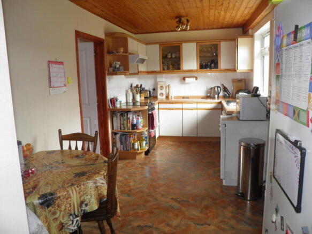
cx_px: 156
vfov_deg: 49.7
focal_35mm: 28
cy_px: 117
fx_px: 252
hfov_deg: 63.5
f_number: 2.8
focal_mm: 4.9
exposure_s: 1/30
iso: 100
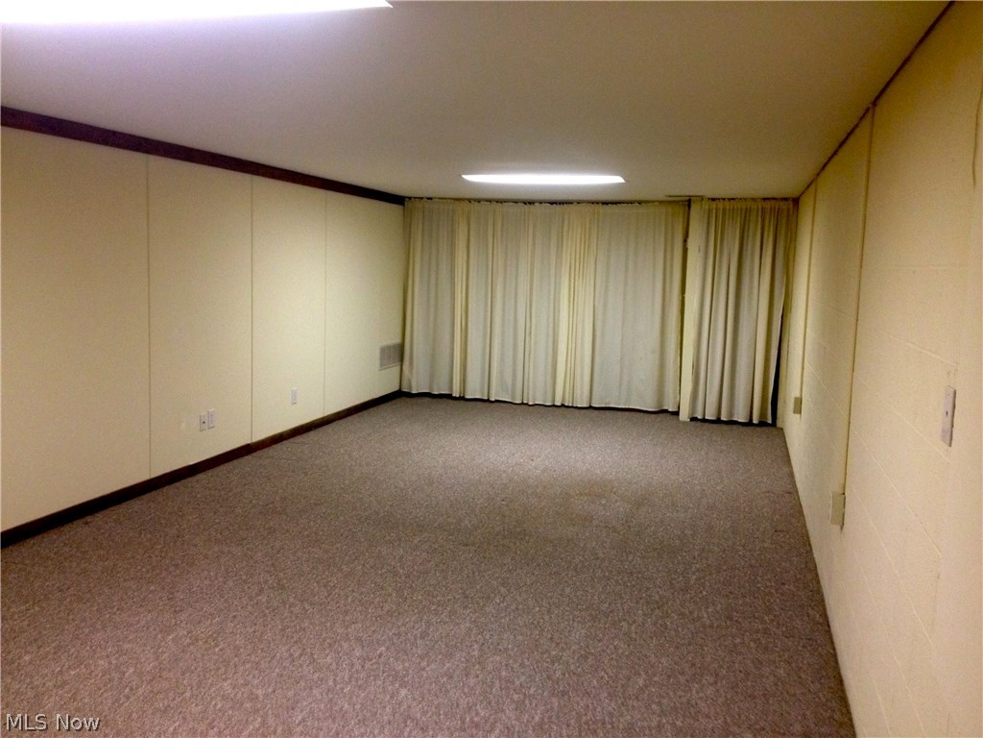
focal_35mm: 35
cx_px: 492
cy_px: 369
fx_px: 994
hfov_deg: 52.6
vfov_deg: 40.7
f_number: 2.4
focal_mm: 4.28
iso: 125
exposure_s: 1/20
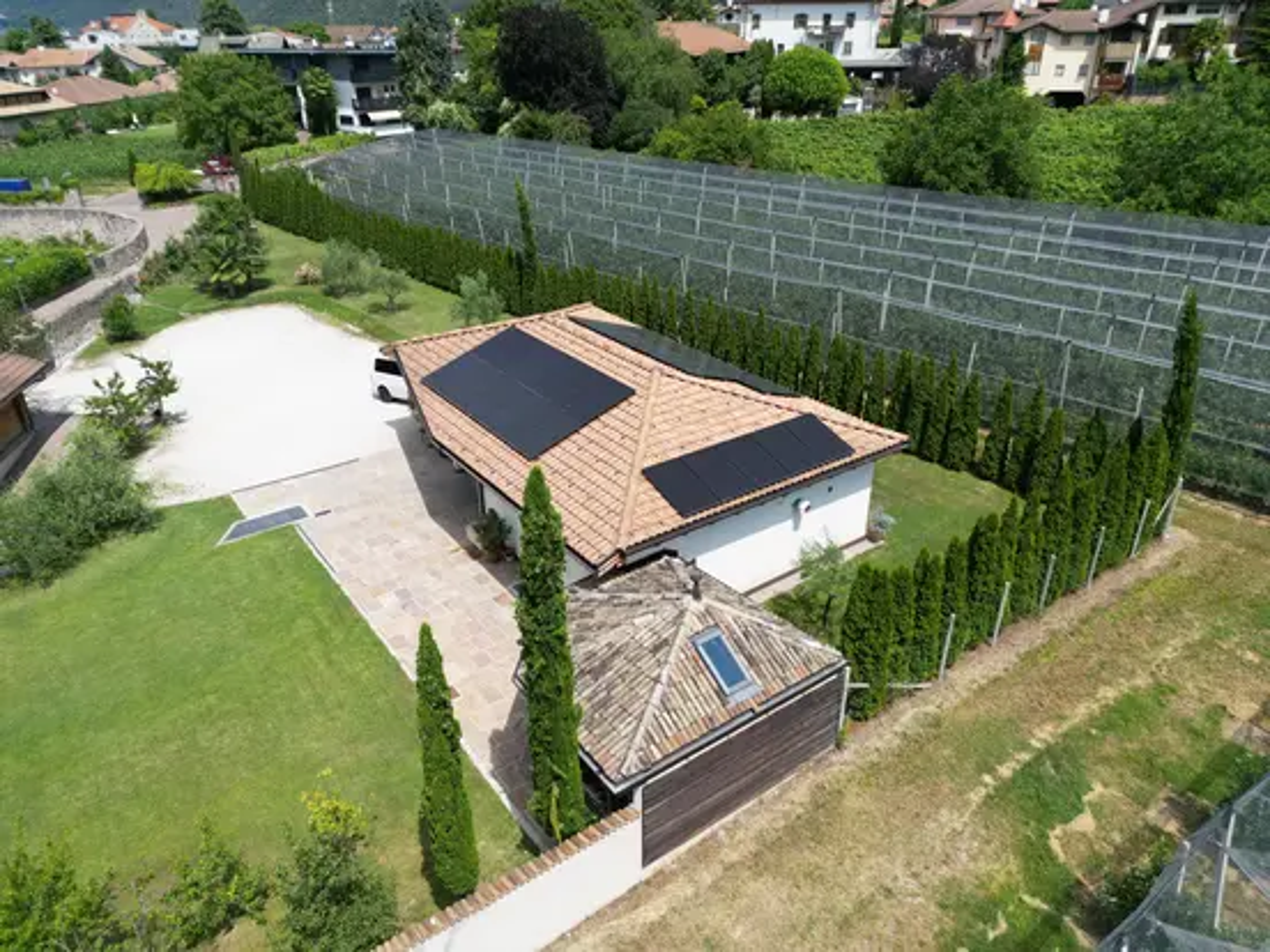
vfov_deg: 56.8
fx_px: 881
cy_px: 476
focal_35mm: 24
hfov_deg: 71.6
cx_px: 635
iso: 160
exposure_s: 1/2500
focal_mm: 6.72
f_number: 1.7
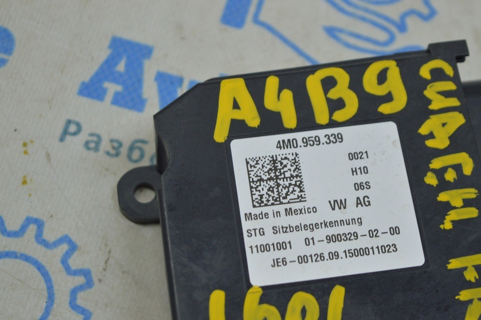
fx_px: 1101
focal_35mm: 82
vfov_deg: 16.5
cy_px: 160
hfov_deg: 24.6
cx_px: 240
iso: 400
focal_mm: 55
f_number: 5.6
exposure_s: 1/40
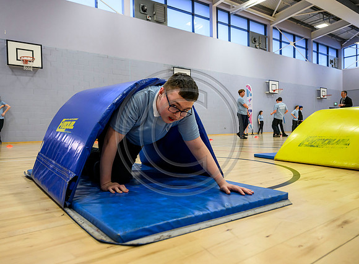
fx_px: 276
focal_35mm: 27
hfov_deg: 65.7
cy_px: 138
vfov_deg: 51.0
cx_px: 152
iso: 2500
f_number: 3.5
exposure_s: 1/400
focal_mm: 24
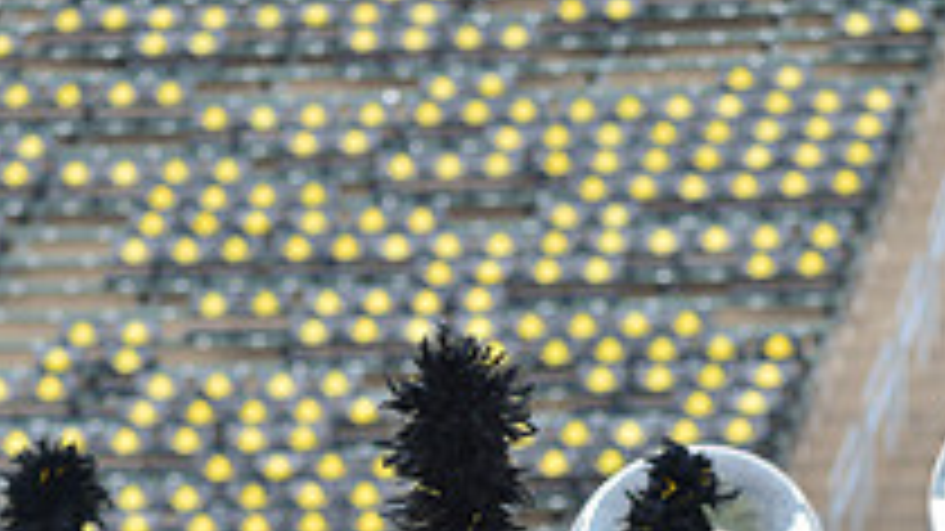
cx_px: 448
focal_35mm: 358
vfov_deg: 3.4
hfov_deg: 6.0
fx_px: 8968
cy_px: 976
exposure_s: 1/640
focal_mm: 160
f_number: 5.6
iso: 200
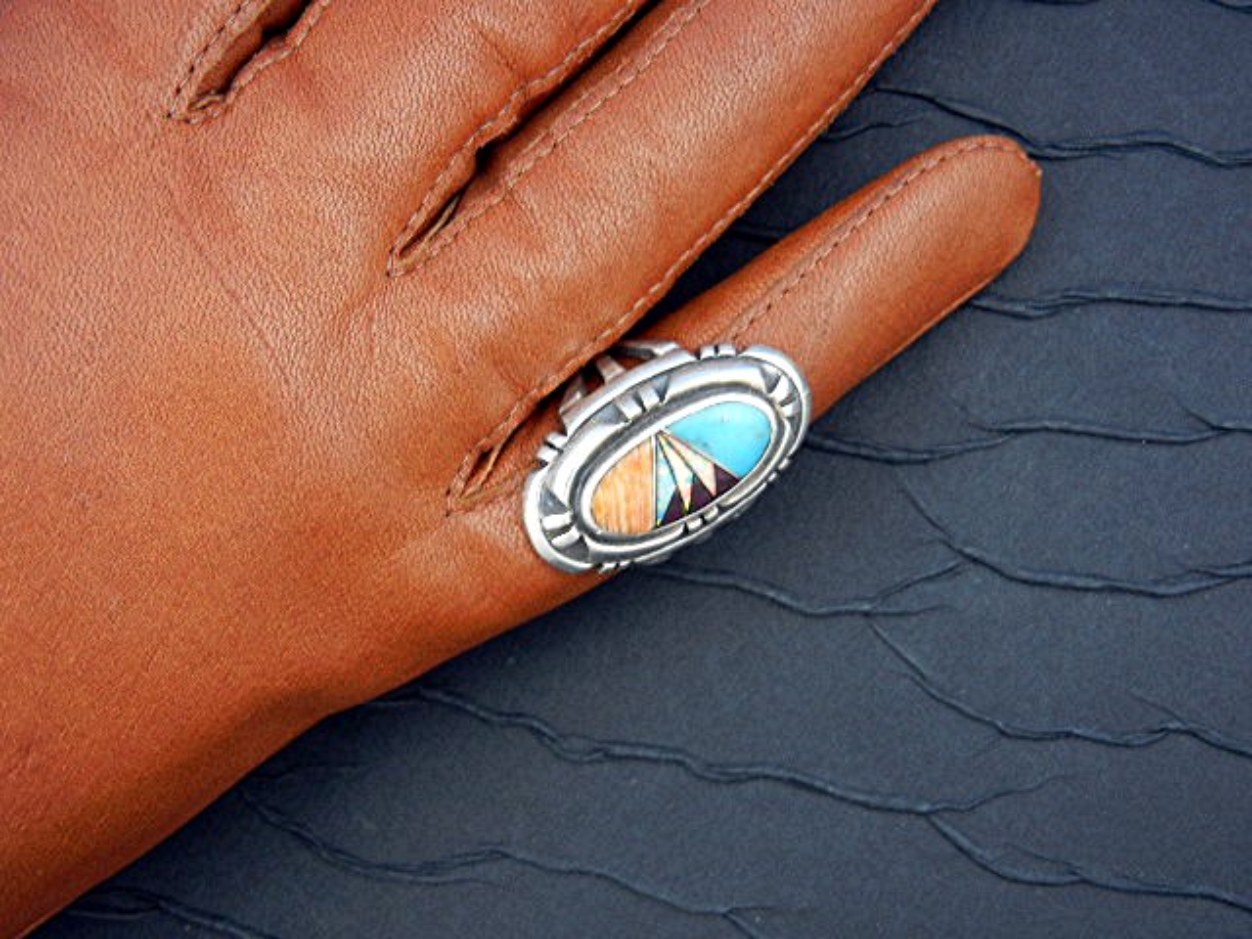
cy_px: 470
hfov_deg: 32.7
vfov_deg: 24.8
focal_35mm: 59
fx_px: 2134
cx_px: 626
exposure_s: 1/3.2
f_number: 4
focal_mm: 10.6
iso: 200
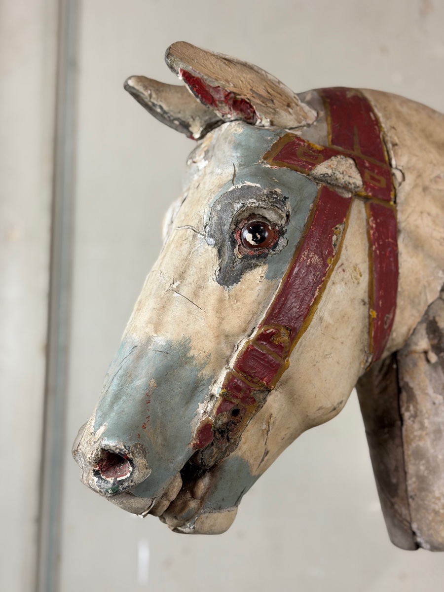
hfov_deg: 30.3
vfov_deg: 39.7
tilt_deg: +4.7
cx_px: 222
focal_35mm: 48
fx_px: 821
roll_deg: -1.1
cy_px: 296
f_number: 1.78
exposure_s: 1/50
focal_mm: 6.76
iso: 100
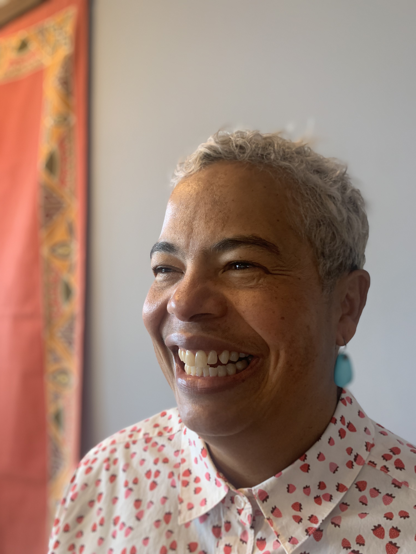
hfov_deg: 53.1
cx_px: 208
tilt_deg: +2.0
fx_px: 417
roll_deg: +0.0
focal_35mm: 26
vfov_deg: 67.3
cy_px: 277
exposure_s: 1/60
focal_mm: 4.25
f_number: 1.8
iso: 200
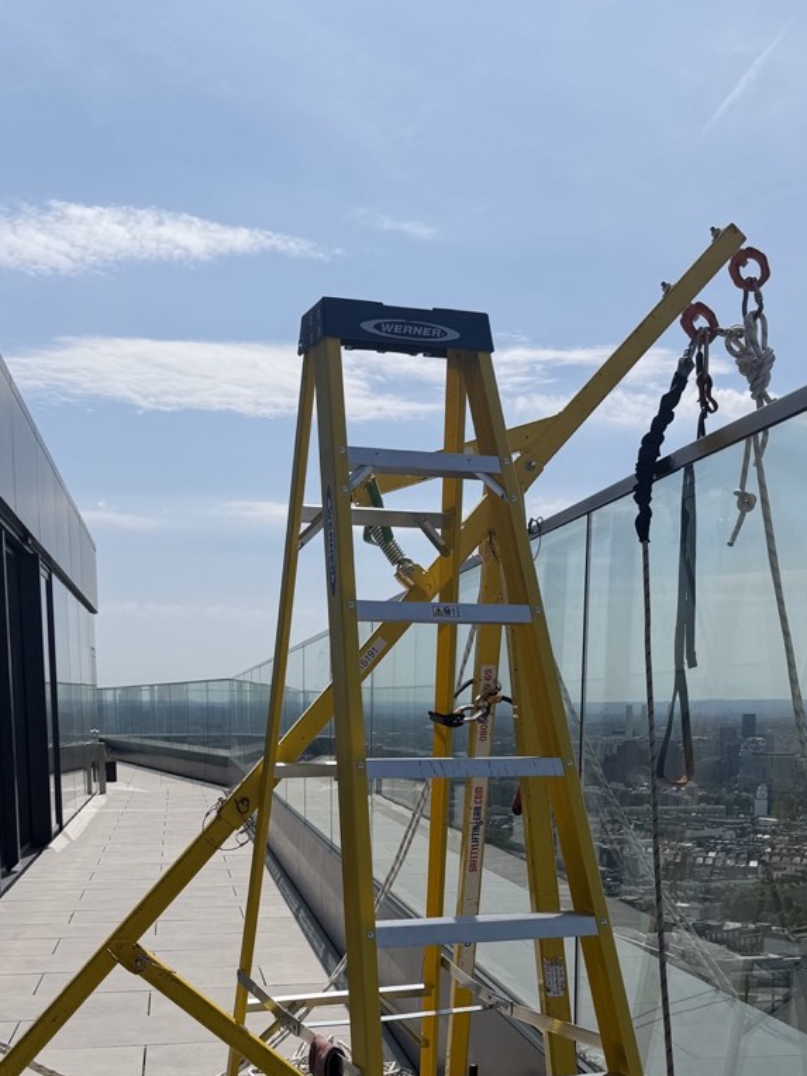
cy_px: 879
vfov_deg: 40.9
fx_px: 1368
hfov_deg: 32.9
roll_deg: +0.8
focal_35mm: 44
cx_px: 401
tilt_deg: -7.2
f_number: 1.78
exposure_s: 1/11905
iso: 80
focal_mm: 6.76
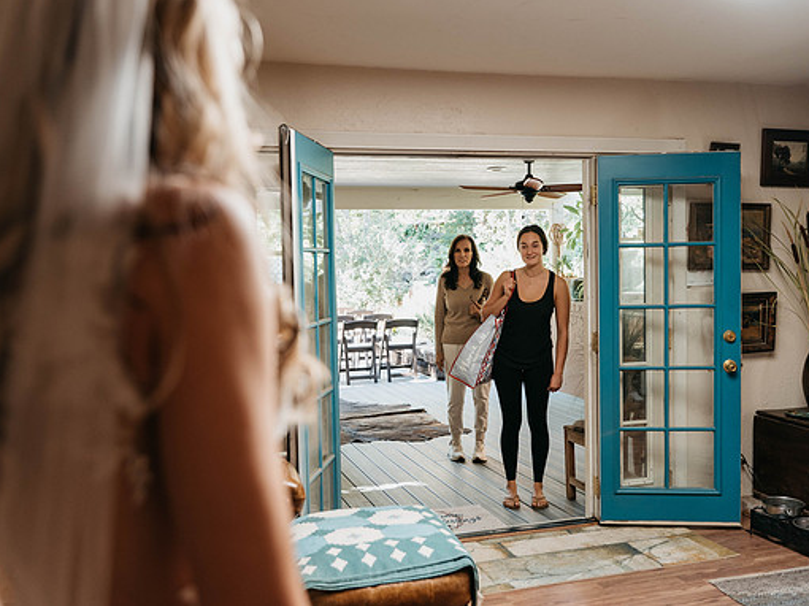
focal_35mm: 35
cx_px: 390
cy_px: 301
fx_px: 818
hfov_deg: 52.6
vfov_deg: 40.7
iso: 1000
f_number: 2.8
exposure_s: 1/250
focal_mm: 32
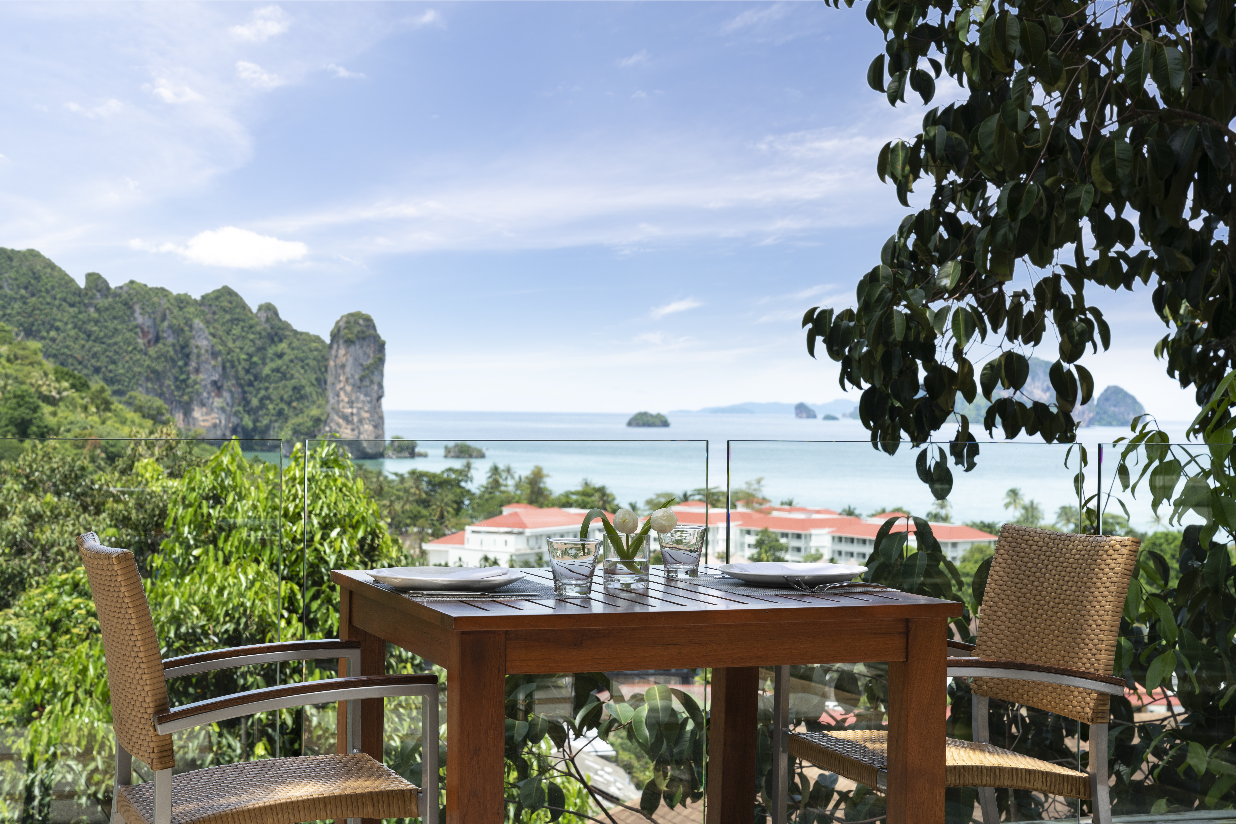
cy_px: 412
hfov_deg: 32.9
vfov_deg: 22.3
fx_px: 2094
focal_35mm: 61
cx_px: 618
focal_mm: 61
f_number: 9
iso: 100
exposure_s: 1/125
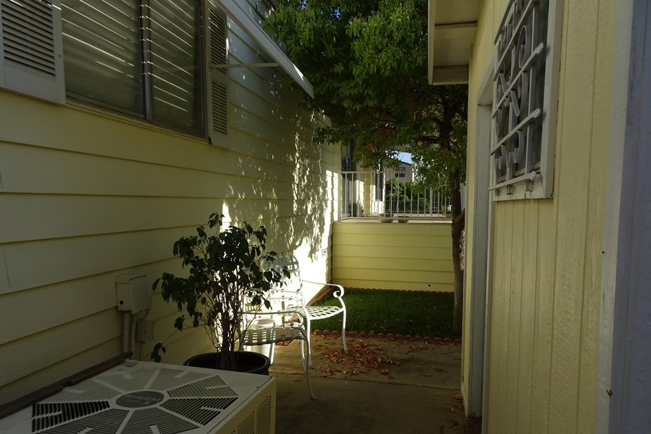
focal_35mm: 26
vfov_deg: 49.4
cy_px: 248
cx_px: 328
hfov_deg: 69.4
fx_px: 470
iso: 80
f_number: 3.5
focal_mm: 4.13
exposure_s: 1/800
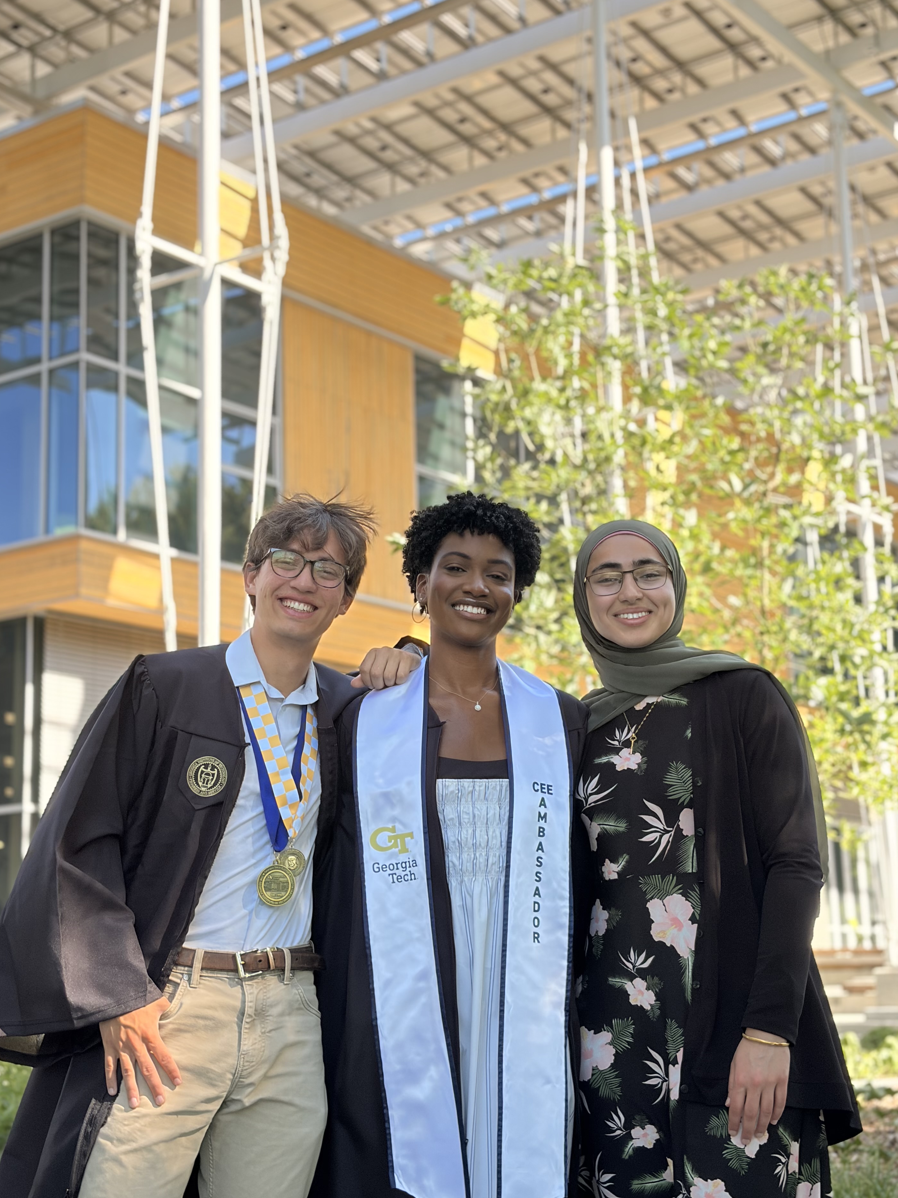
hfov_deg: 26.1
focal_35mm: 56
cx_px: 418
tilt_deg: +12.8
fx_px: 1937
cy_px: 560
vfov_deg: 34.3
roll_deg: +1.5
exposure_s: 1/673
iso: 50
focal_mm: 5.96
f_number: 1.6
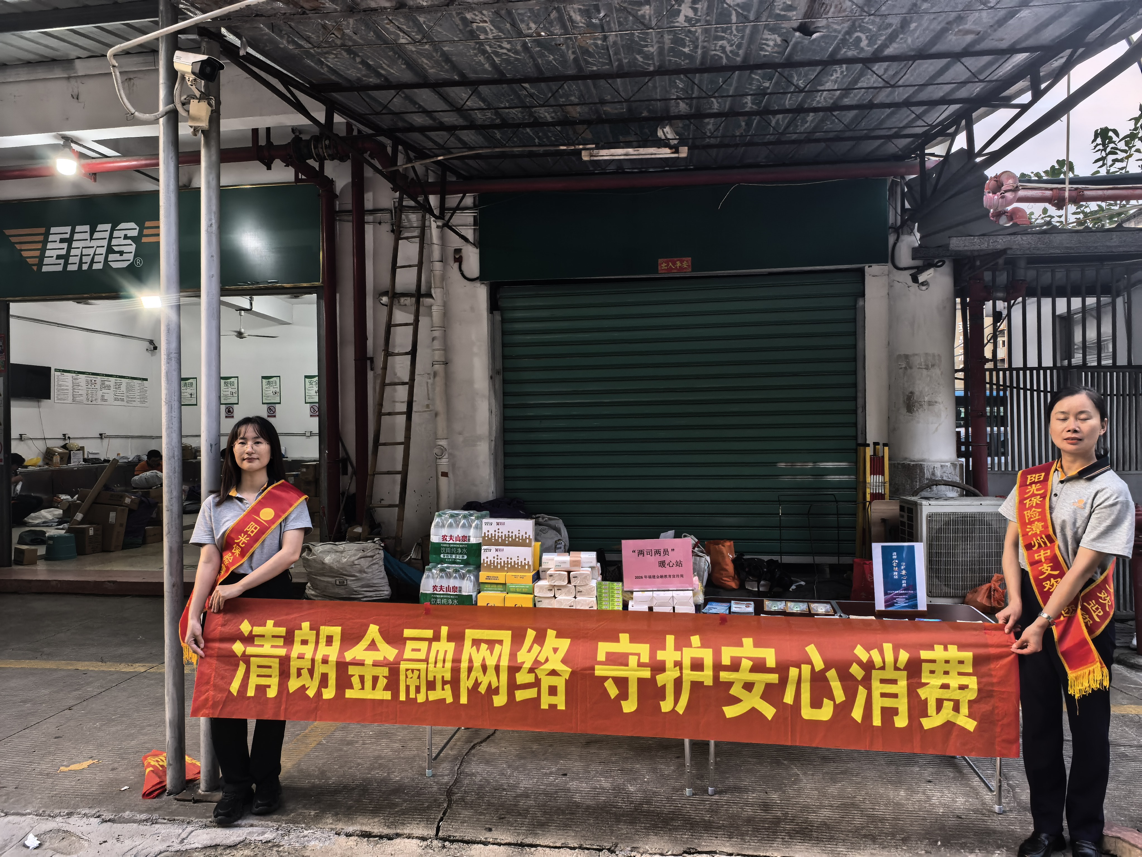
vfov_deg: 56.8
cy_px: 428
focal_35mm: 24
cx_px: 571
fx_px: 792
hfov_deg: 71.6
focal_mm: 5.75
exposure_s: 1/100
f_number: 4
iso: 250
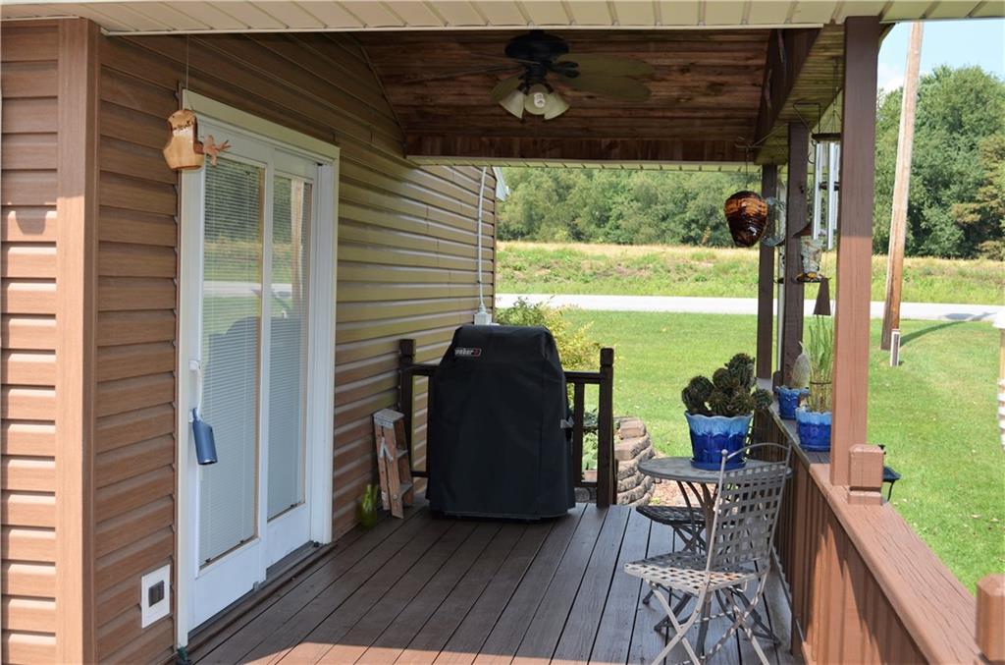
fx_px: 1086
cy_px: 332
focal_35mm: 39
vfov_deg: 34.0
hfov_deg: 49.7
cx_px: 502
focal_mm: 26
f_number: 5.6
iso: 100
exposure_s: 1/200
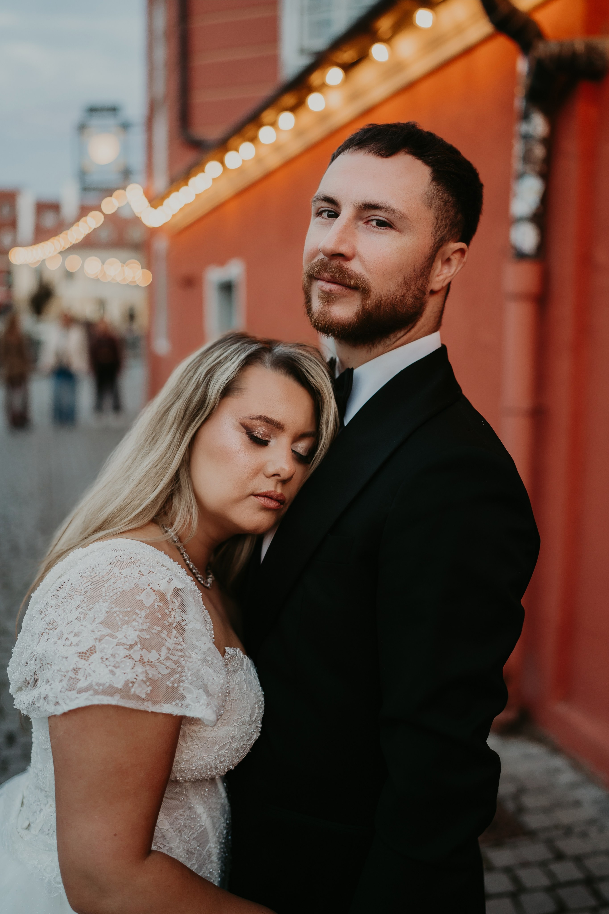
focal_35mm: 35
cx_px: 304
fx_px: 888
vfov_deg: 54.4
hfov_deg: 37.9
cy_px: 457
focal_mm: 35
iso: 320
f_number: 1.8
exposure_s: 1/160
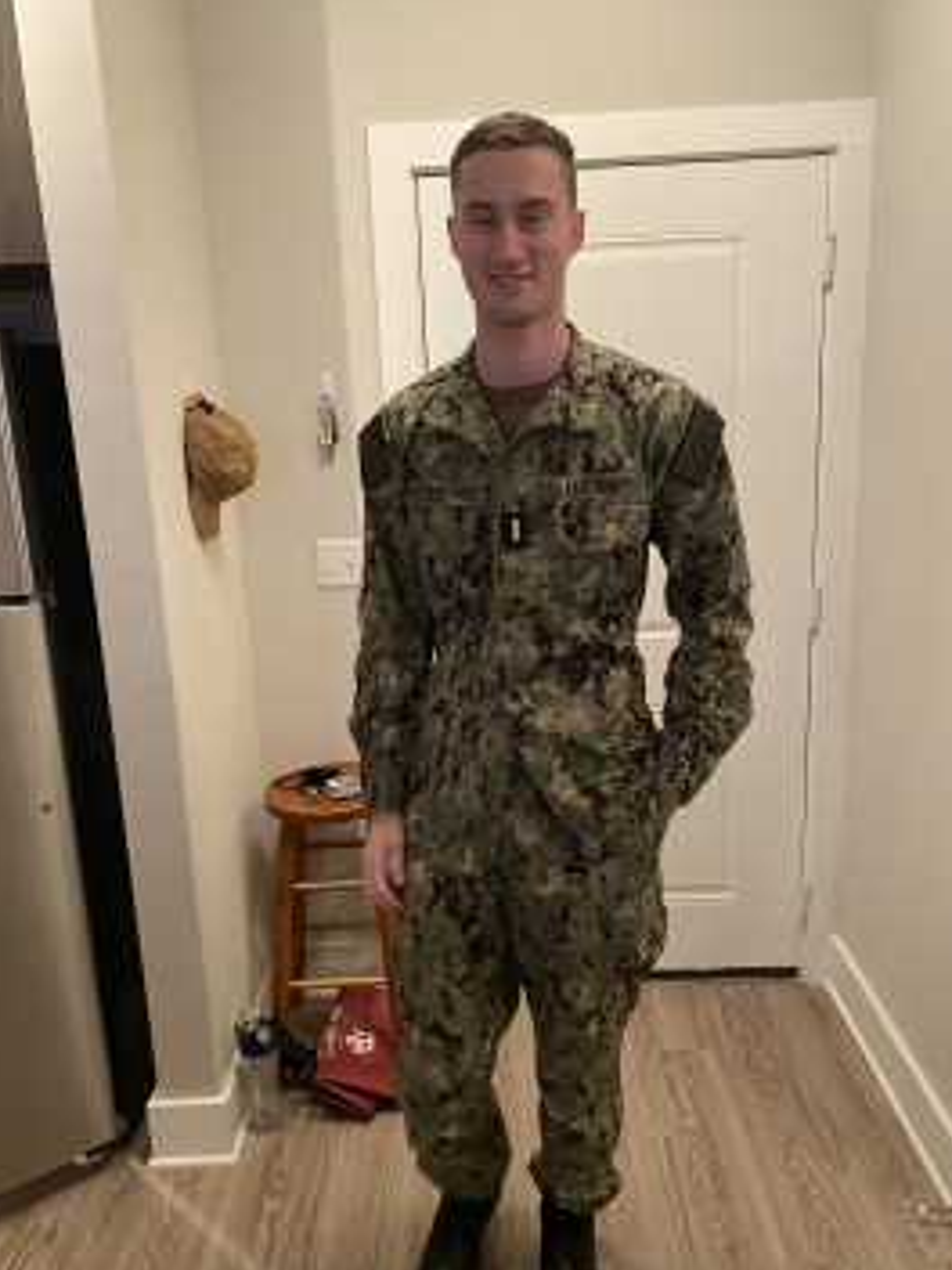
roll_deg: +4.3
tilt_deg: -13.0
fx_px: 990
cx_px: 465
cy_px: 642
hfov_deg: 51.4
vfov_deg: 65.3
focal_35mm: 27
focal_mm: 4.25
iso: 320
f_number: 1.8
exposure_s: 1/60
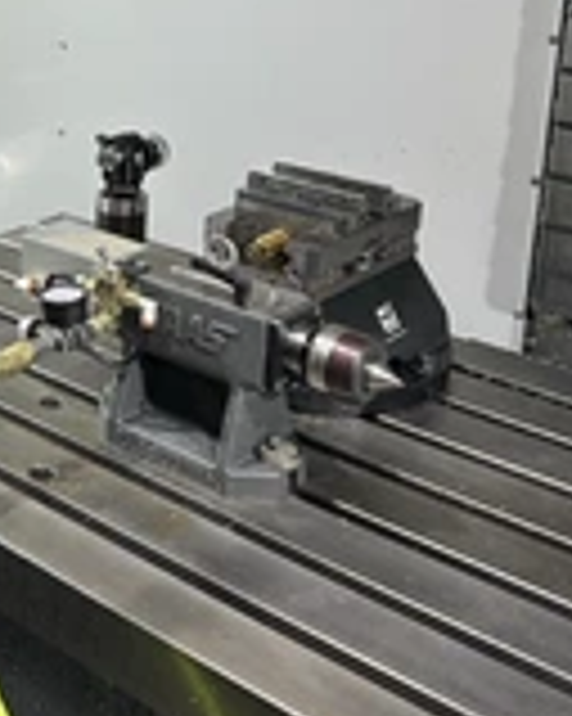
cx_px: -36
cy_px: 153
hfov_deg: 24.3
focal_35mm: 59
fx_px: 1250
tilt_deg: -14.7
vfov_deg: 31.2
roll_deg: -1.4
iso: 100
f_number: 1.78
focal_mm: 6.86
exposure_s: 1/120
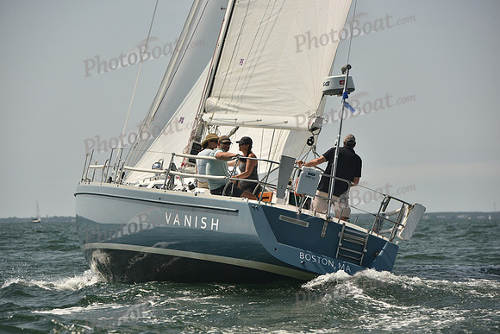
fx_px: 2223
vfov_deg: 8.6
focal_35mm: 160
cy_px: 167
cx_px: 250
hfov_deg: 12.8
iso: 320
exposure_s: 1/1250
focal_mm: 160
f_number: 6.3
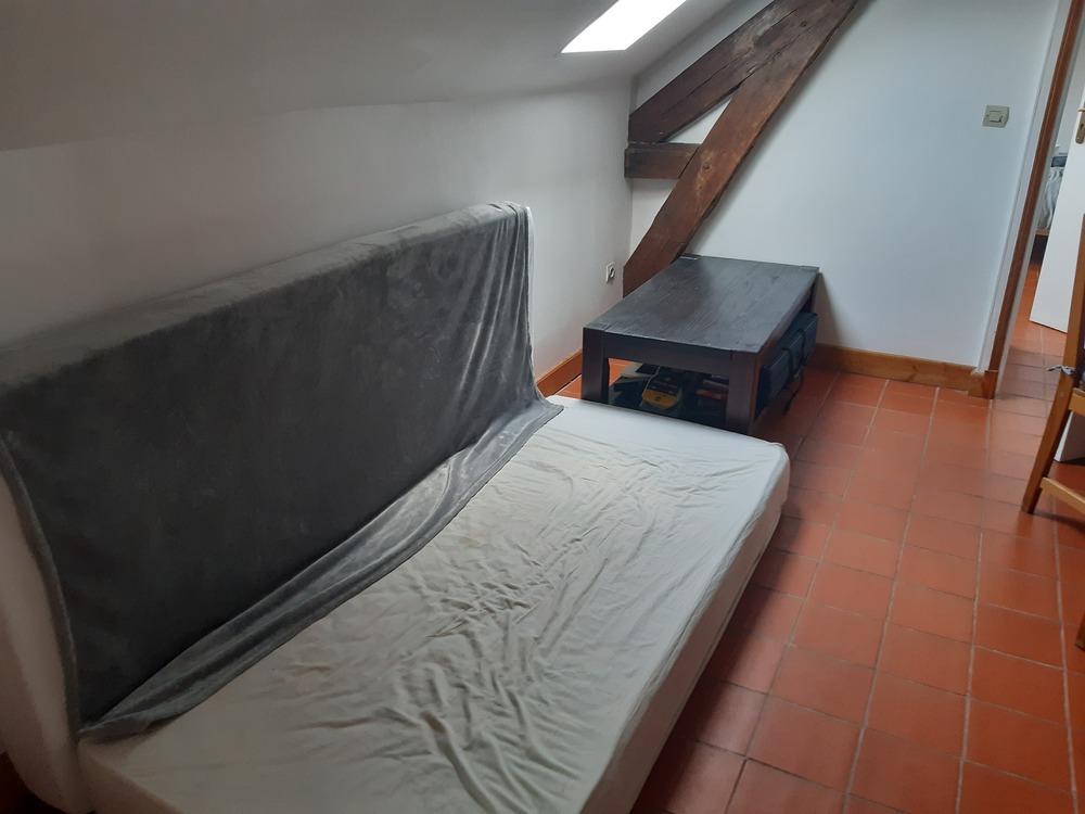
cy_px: 407
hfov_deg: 67.3
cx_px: 542
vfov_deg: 53.1
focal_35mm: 26
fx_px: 815
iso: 250
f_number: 1.7
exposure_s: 1/50
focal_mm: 3.92
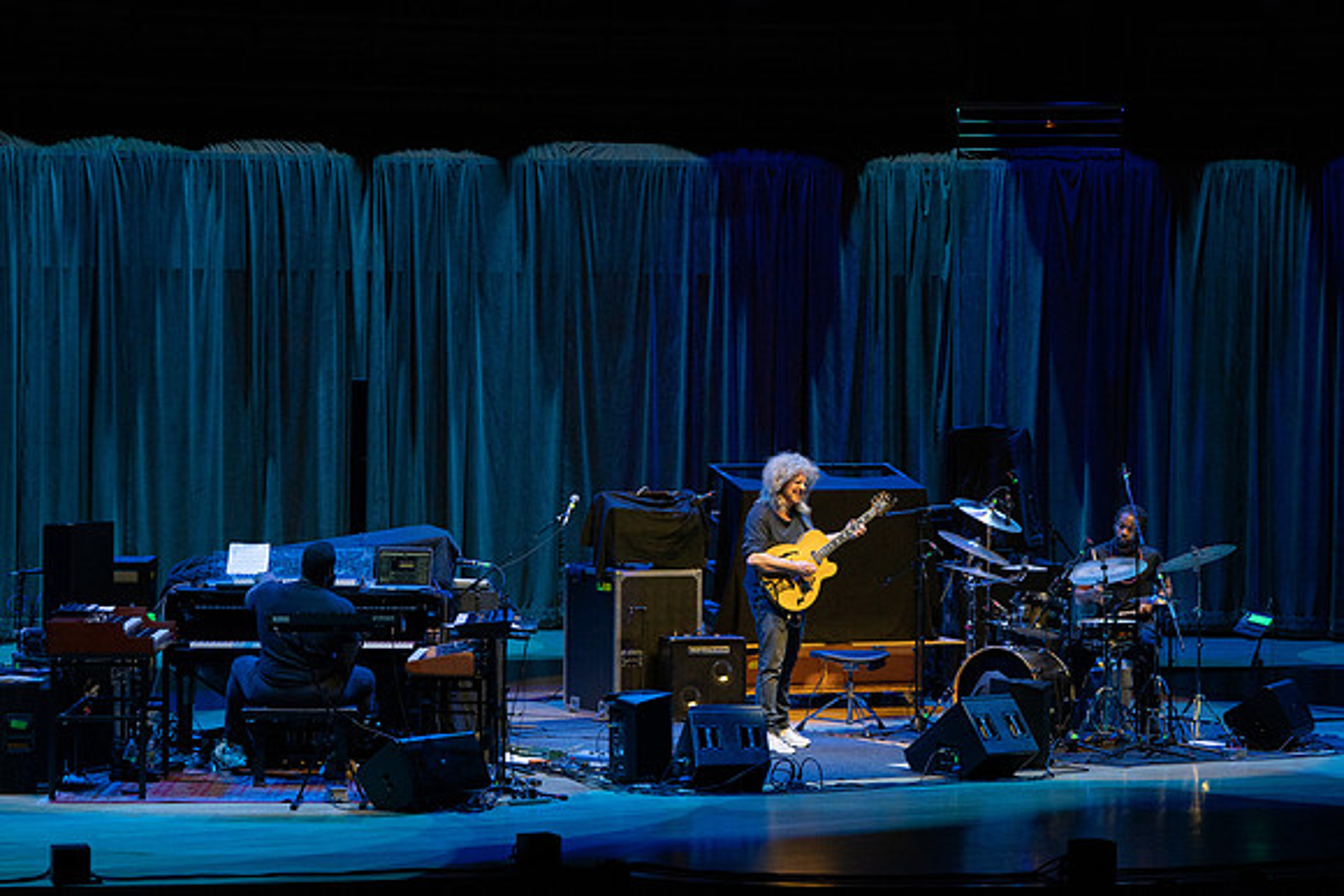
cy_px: 448
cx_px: 672
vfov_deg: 11.2
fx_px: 4593
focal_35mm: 123
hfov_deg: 16.6
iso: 3200
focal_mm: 123
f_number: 7.1
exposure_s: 1/320
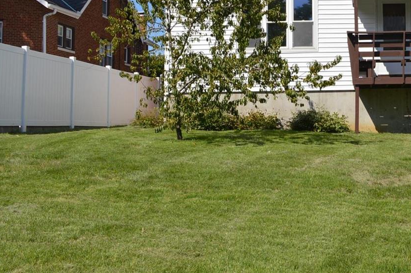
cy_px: 77
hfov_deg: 35.9
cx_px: 369
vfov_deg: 25.7
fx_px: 593
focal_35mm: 52
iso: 100
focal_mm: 18
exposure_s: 1/200
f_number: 9
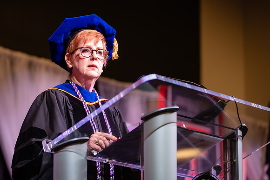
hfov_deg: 13.9
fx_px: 1109
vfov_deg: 9.3
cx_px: 121
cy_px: 84
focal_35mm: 148
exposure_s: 1/160
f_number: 2.8
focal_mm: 128
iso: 500
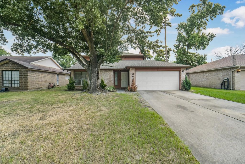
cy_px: 82
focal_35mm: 14
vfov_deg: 81.2
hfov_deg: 104.2
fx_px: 95
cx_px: 122
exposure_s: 1/250
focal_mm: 14
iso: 500
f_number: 11
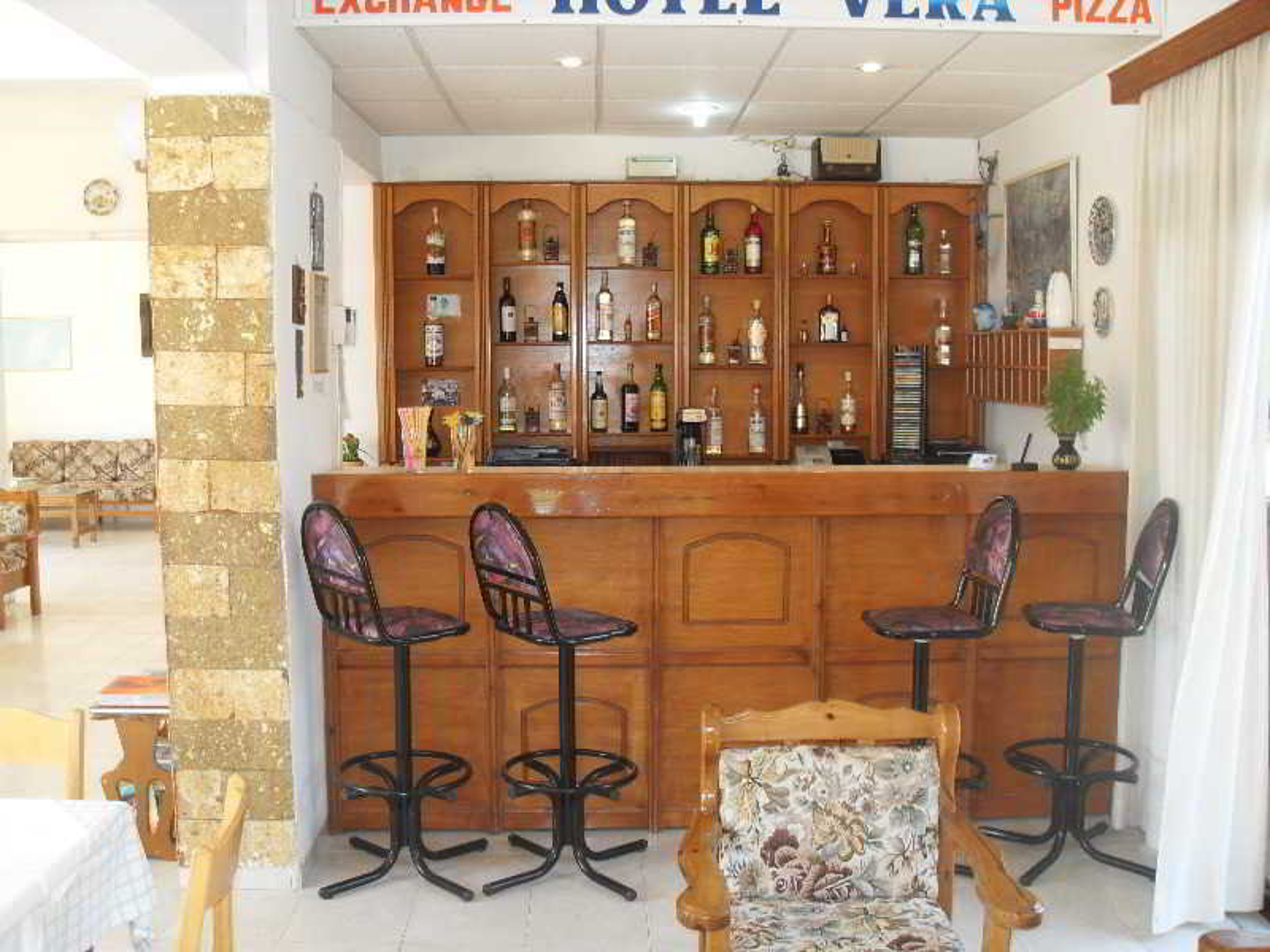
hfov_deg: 52.6
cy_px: 476
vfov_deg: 40.7
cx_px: 635
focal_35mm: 35
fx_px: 1284
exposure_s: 1/45
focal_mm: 6.3
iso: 120
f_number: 2.8
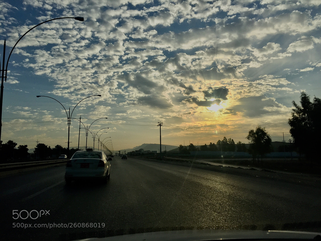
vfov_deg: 48.2
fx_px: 269
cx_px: 160
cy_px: 120
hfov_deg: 61.7
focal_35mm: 29
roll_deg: -1.0
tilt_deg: +8.3
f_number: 2.2
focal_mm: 4.15
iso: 32
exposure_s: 1/6623
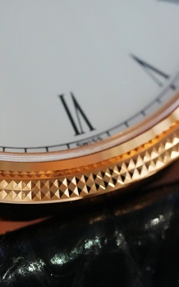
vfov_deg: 9.7
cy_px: 92
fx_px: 1679
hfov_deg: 6.1
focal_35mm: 215
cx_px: 24
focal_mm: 105
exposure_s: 1/250
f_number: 8
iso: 12800
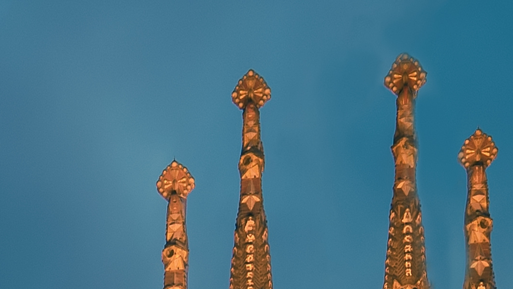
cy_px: 885
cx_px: 123
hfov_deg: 25.6
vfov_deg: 10.3
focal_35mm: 82
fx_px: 1115
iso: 100
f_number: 8
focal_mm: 14
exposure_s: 4
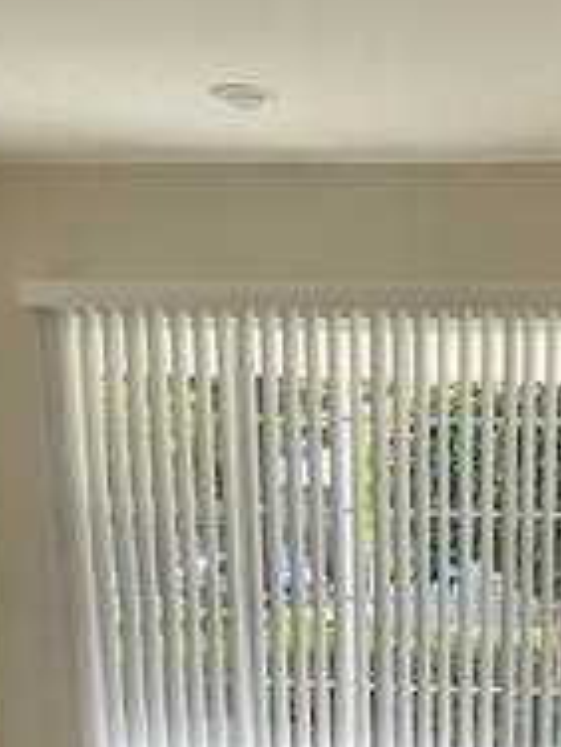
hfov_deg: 20.6
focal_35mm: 69
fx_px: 1491
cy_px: 962
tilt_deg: -14.9
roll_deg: -2.0
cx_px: 559
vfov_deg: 24.7
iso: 32
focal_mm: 4.2
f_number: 1.6
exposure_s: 1/163
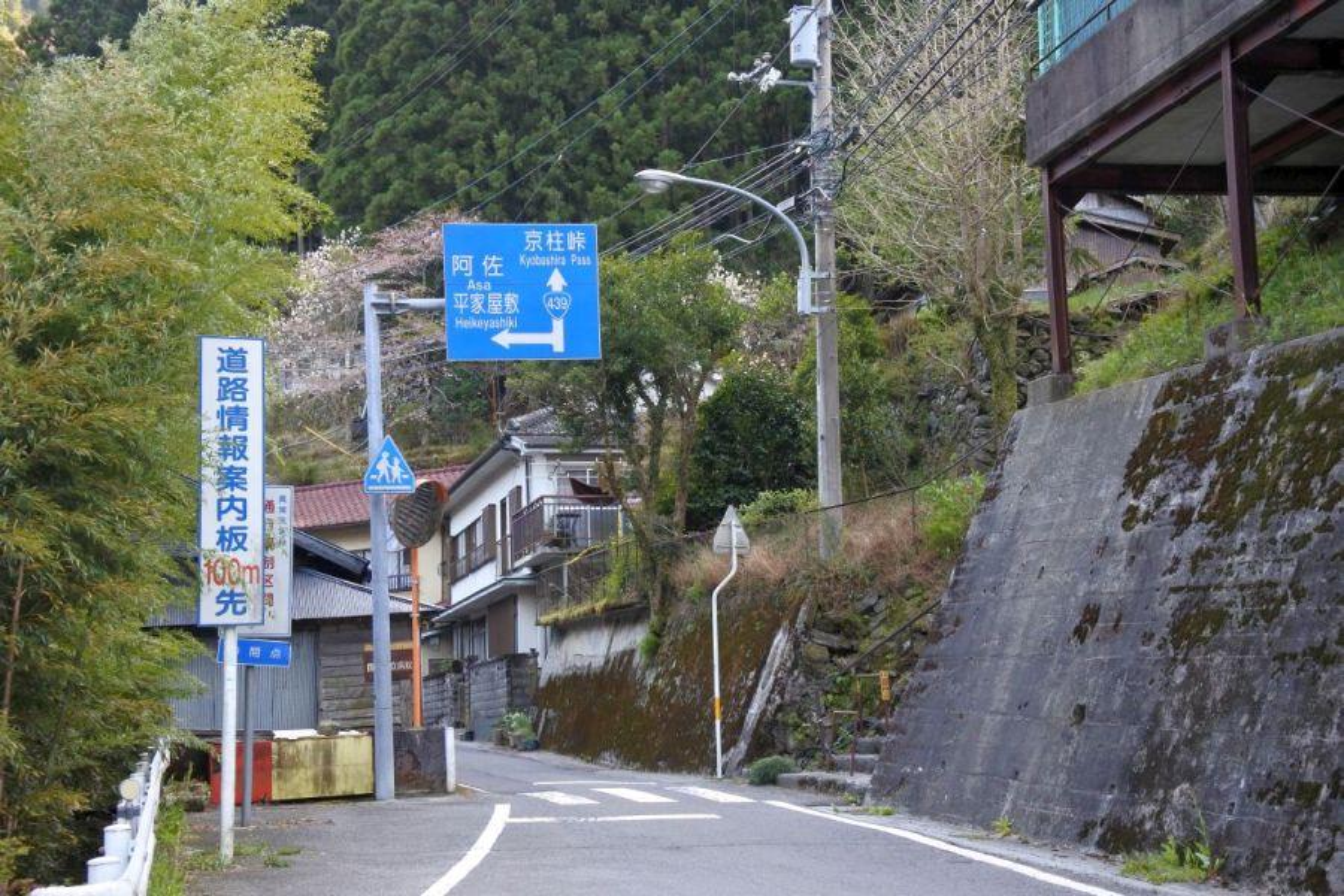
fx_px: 2091
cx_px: 672
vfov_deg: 24.2
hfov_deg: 35.6
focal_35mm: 56
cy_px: 448
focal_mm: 21
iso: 720
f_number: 4.8
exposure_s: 1/125
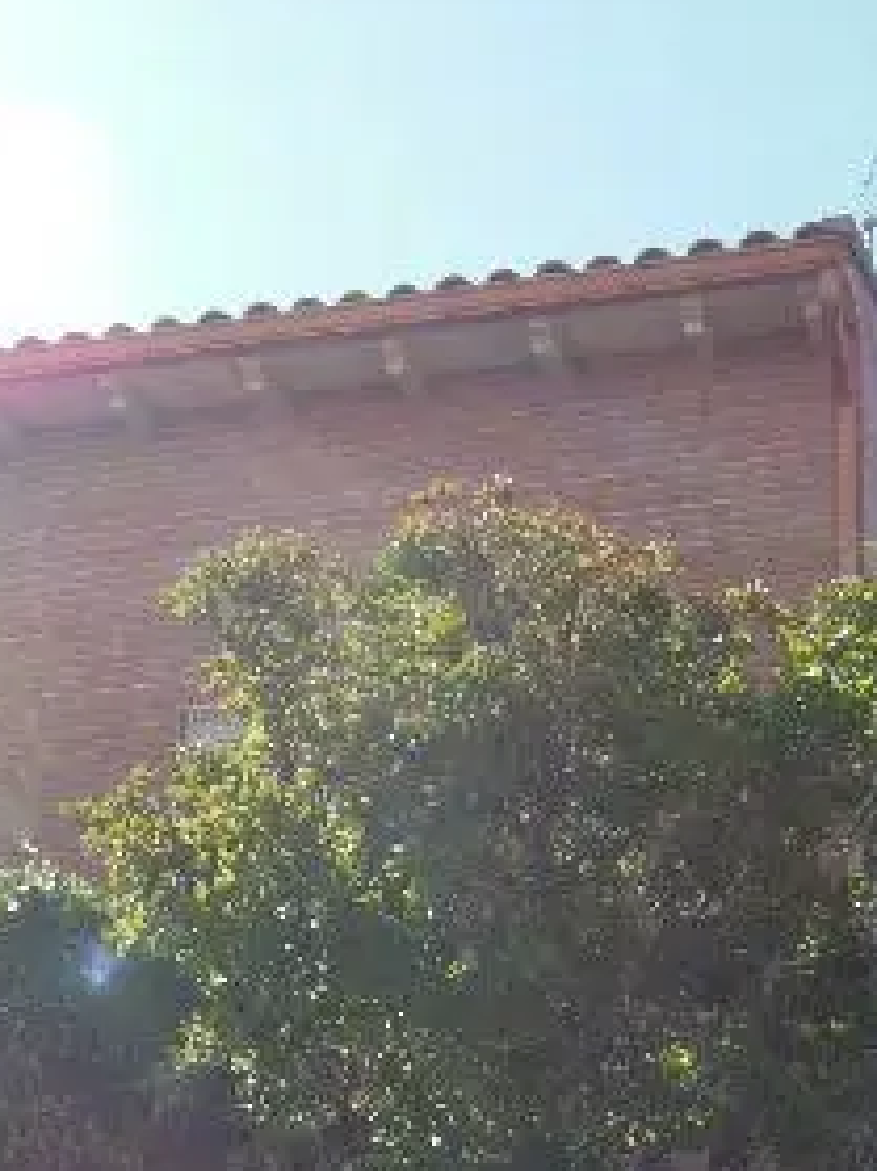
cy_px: 1095
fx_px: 2637
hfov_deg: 18.7
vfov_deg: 24.2
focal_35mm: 78
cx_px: 210
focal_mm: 6
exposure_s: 1/640
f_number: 3.9
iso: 125
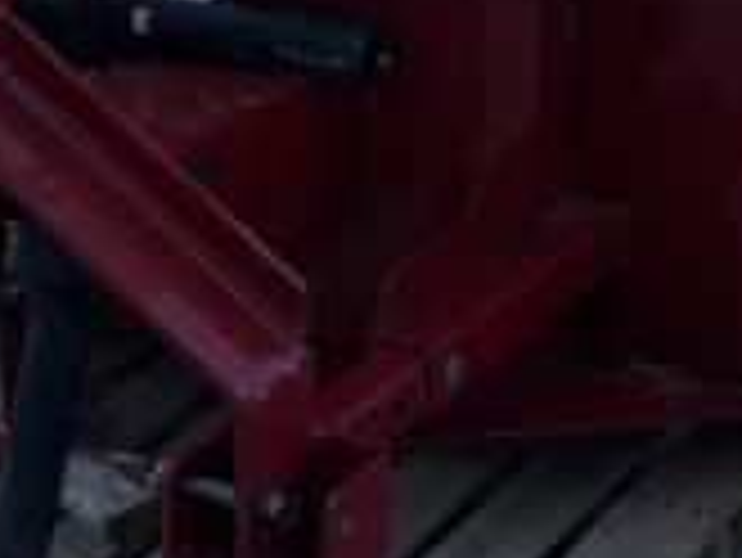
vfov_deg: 13.9
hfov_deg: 19.3
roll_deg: +2.0
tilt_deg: -13.0
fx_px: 2167
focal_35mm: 101
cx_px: 522
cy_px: -248
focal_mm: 5.96
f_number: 1.6
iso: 50
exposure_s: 1/1901
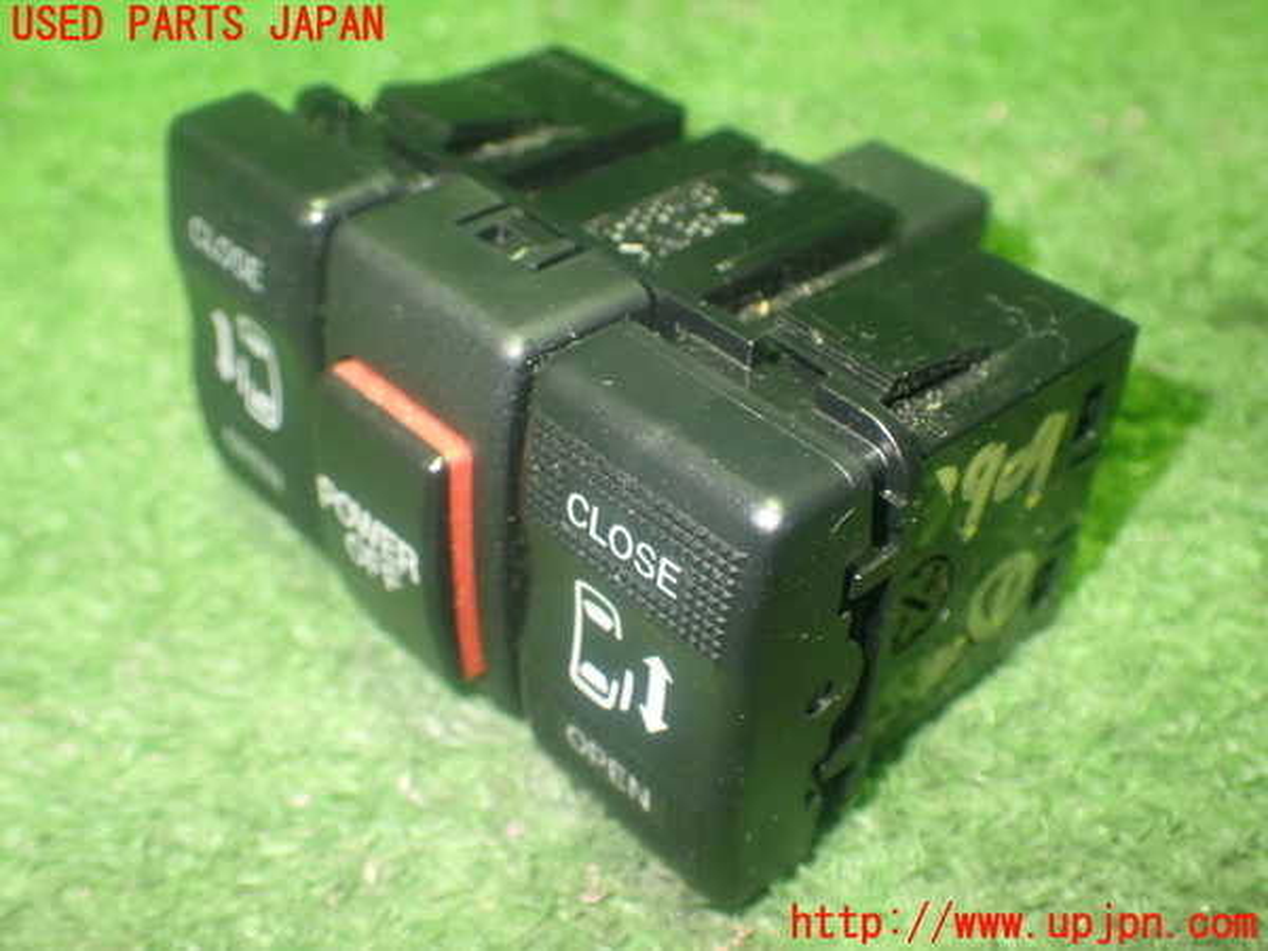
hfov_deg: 45.8
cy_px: 476
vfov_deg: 35.1
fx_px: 1502
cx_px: 634
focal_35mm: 41
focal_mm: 7.31
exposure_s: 1/20
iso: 800
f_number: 2.8
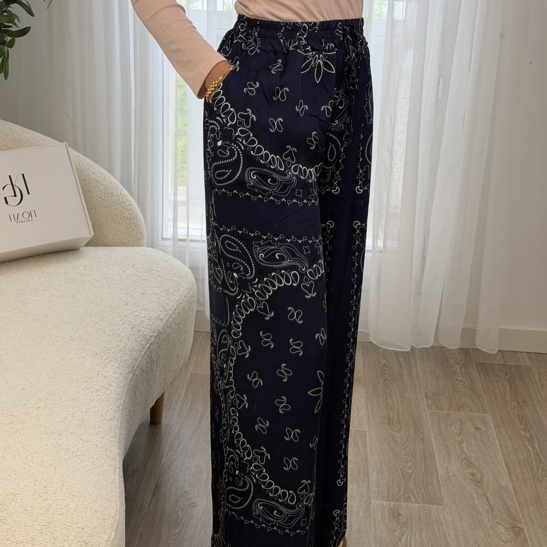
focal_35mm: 57
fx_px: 1019
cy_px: 263
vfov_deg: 30.0
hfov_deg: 30.0
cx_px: 272
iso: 50
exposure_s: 1/100
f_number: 1.78
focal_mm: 6.76
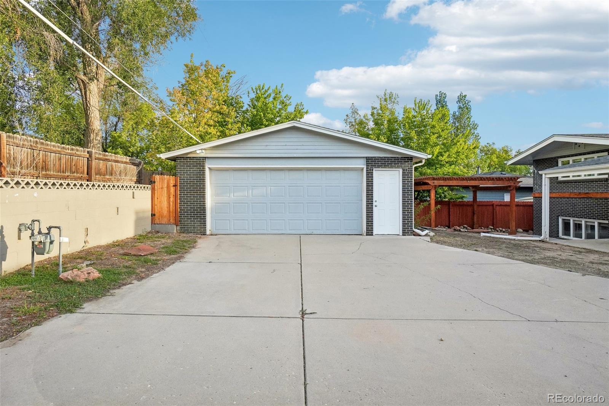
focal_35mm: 18
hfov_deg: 90.0
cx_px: 304
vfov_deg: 67.4
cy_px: 203
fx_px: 304
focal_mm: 12
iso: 400
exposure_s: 1/320
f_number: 8
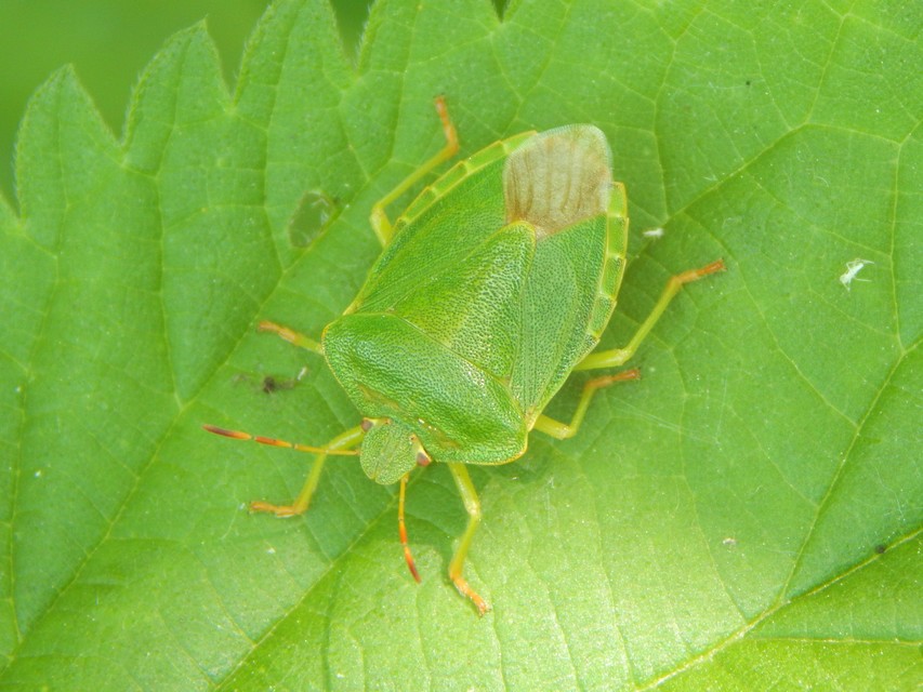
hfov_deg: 9.6
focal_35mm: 207
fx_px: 5520
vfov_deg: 7.2
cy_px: 346
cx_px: 462
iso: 200
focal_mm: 37.1
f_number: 5.4
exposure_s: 1/30
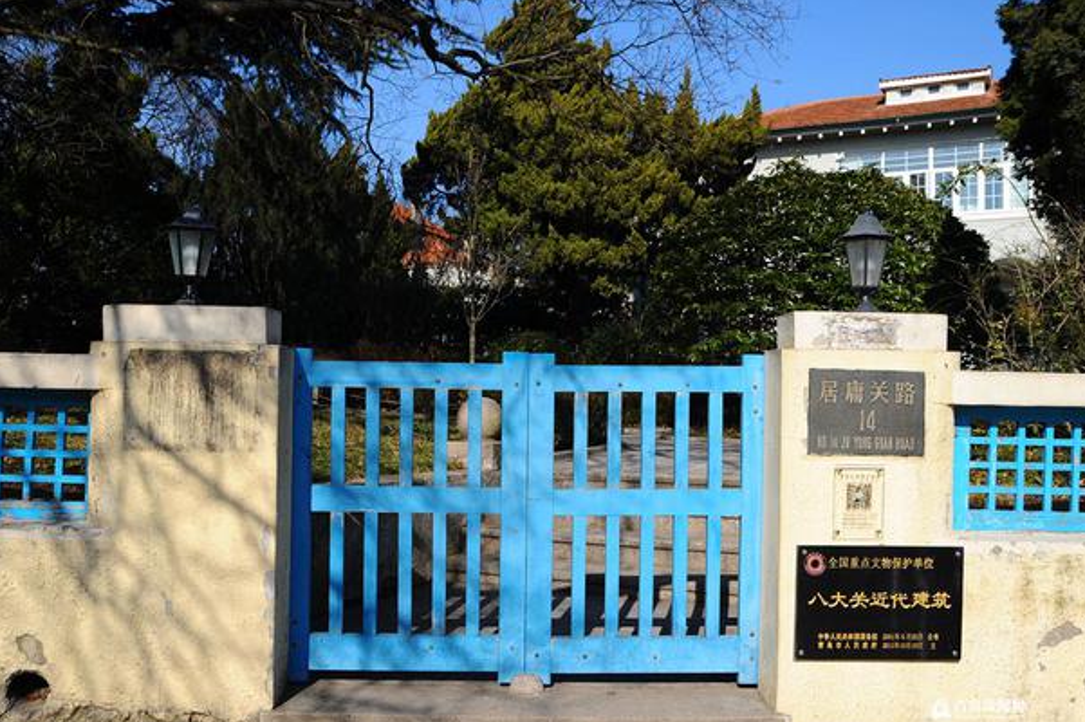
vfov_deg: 39.9
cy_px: 377
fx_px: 994
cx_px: 518
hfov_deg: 57.2
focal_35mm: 33
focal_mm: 31
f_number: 5.6
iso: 250
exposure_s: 1/1250
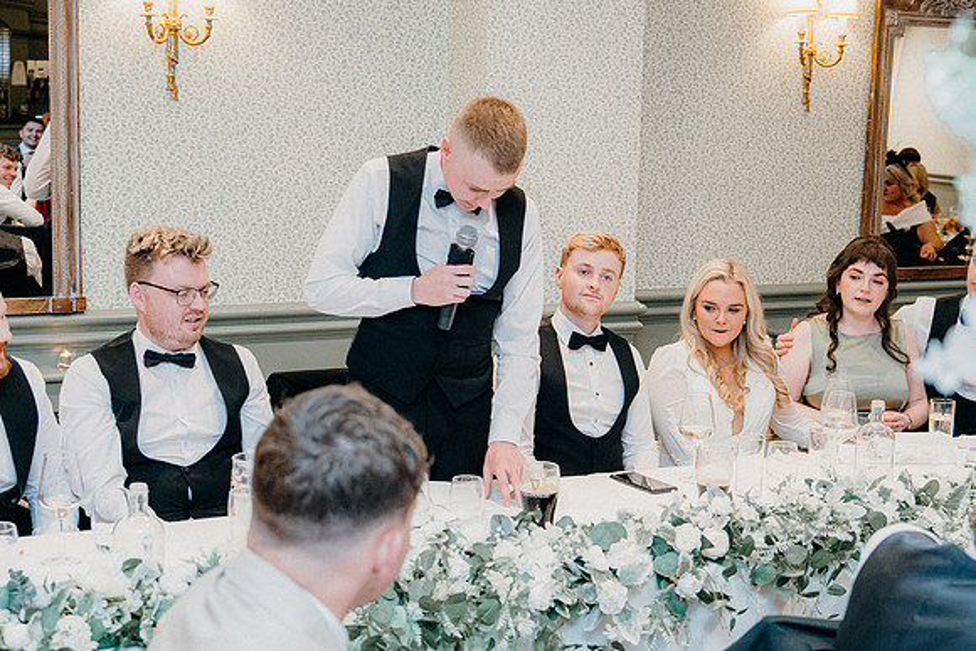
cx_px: 488
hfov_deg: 36.2
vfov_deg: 24.6
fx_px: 1491
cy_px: 326
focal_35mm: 55
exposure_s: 1/160
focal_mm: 37
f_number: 3.5
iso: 2500
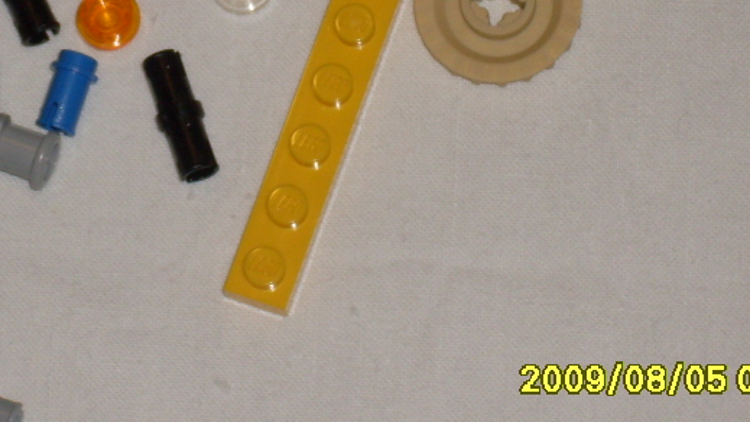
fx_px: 4873
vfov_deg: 4.9
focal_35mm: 245
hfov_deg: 8.8
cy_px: -68
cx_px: 197
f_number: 5.2
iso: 100
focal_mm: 18.9
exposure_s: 1/60
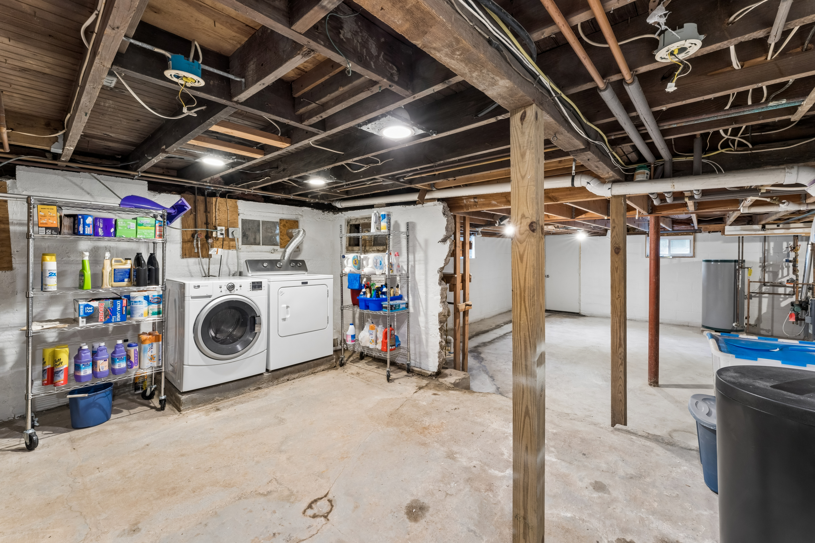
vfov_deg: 81.2
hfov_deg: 104.3
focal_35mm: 14
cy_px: 272
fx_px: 317
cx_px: 408
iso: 400
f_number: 13
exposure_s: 1/1.25
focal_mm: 14
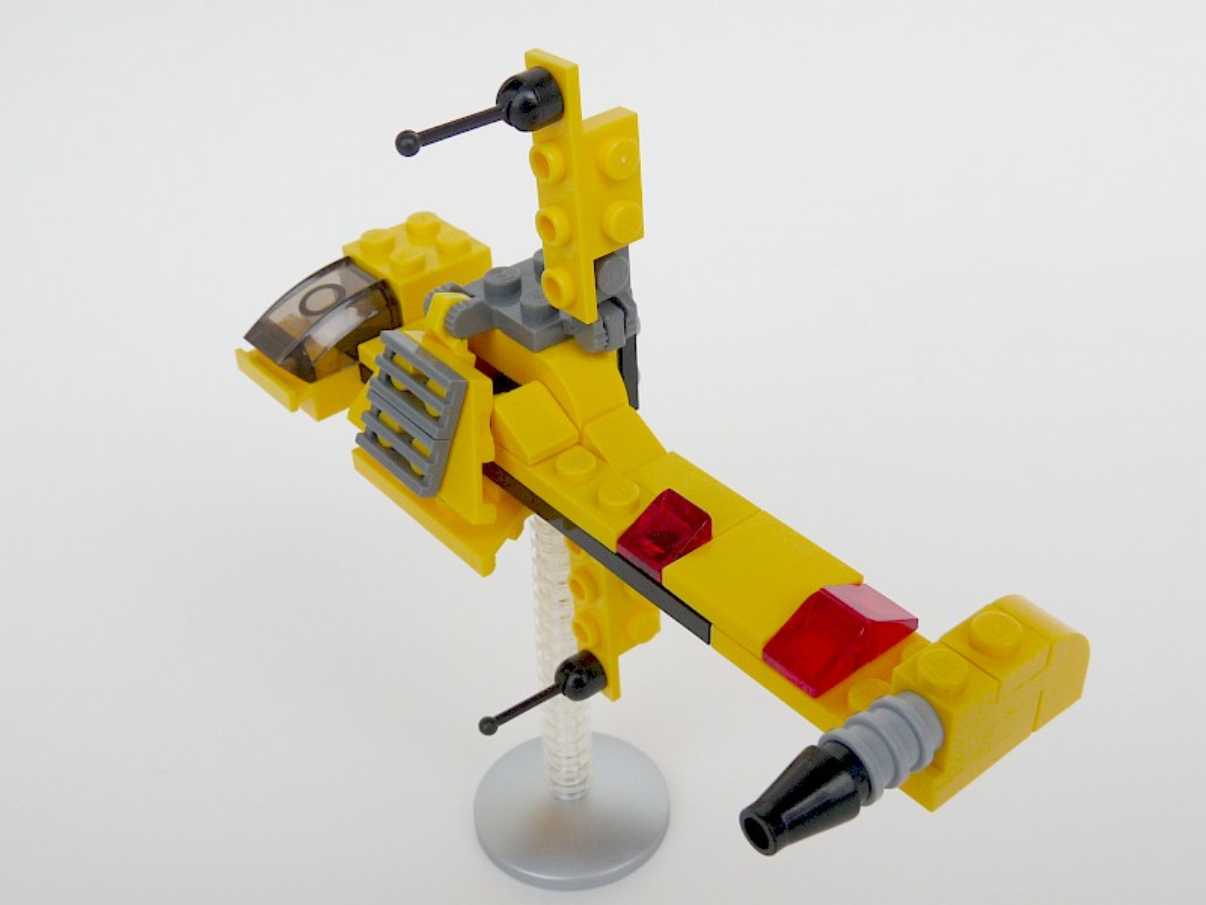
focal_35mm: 42
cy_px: 452
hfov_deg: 44.8
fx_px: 1463
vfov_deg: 34.3
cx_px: 603
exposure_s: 1/80
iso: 100
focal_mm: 7.4
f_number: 6.3
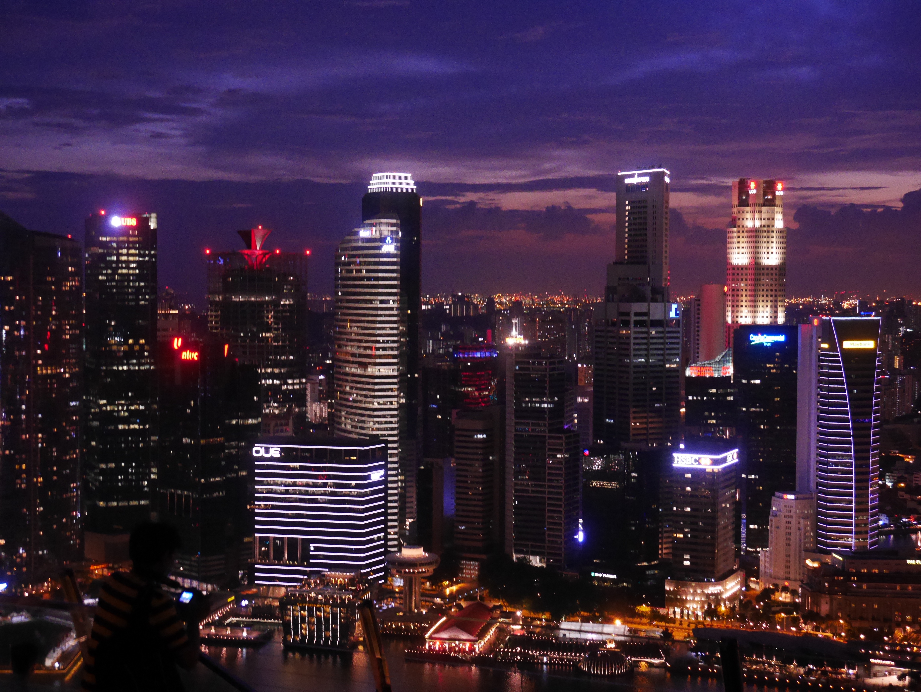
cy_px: 346
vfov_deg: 25.2
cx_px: 460
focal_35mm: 58
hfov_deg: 33.2
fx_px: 1544
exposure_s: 1/13
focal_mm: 29
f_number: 5.4
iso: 3200
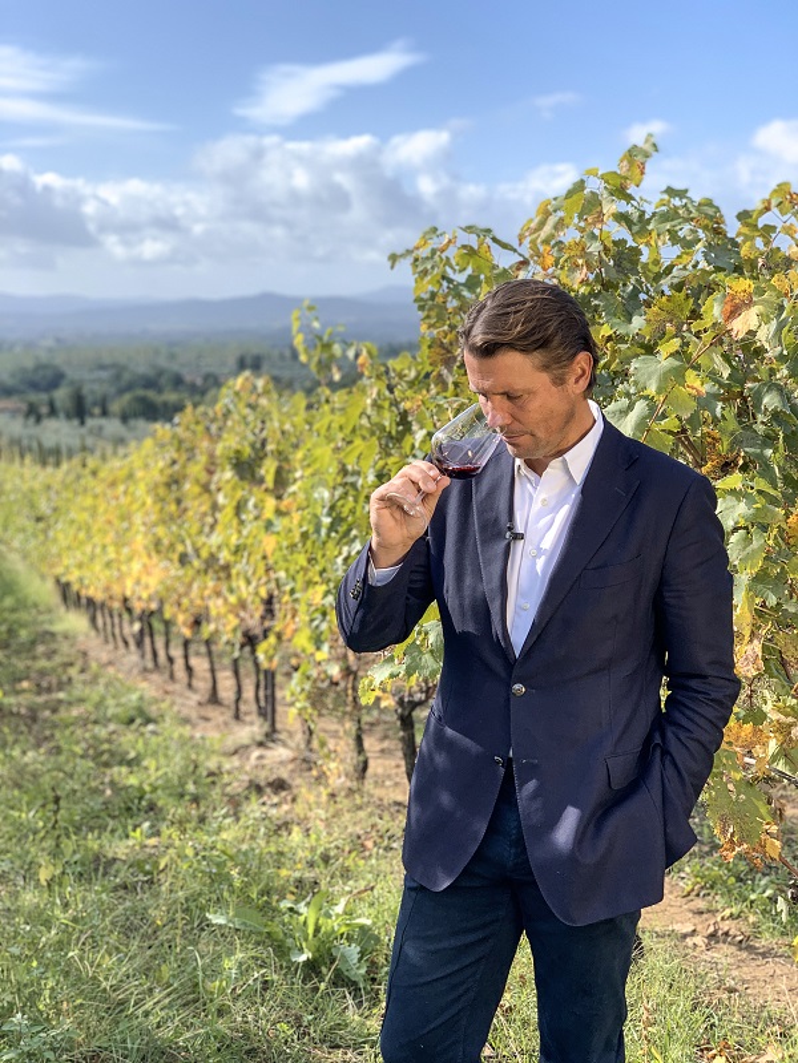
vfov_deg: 36.8
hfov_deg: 28.0
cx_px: 399
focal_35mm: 52
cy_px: 532
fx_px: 1598
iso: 16
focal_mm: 6
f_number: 2.4
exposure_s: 1/500
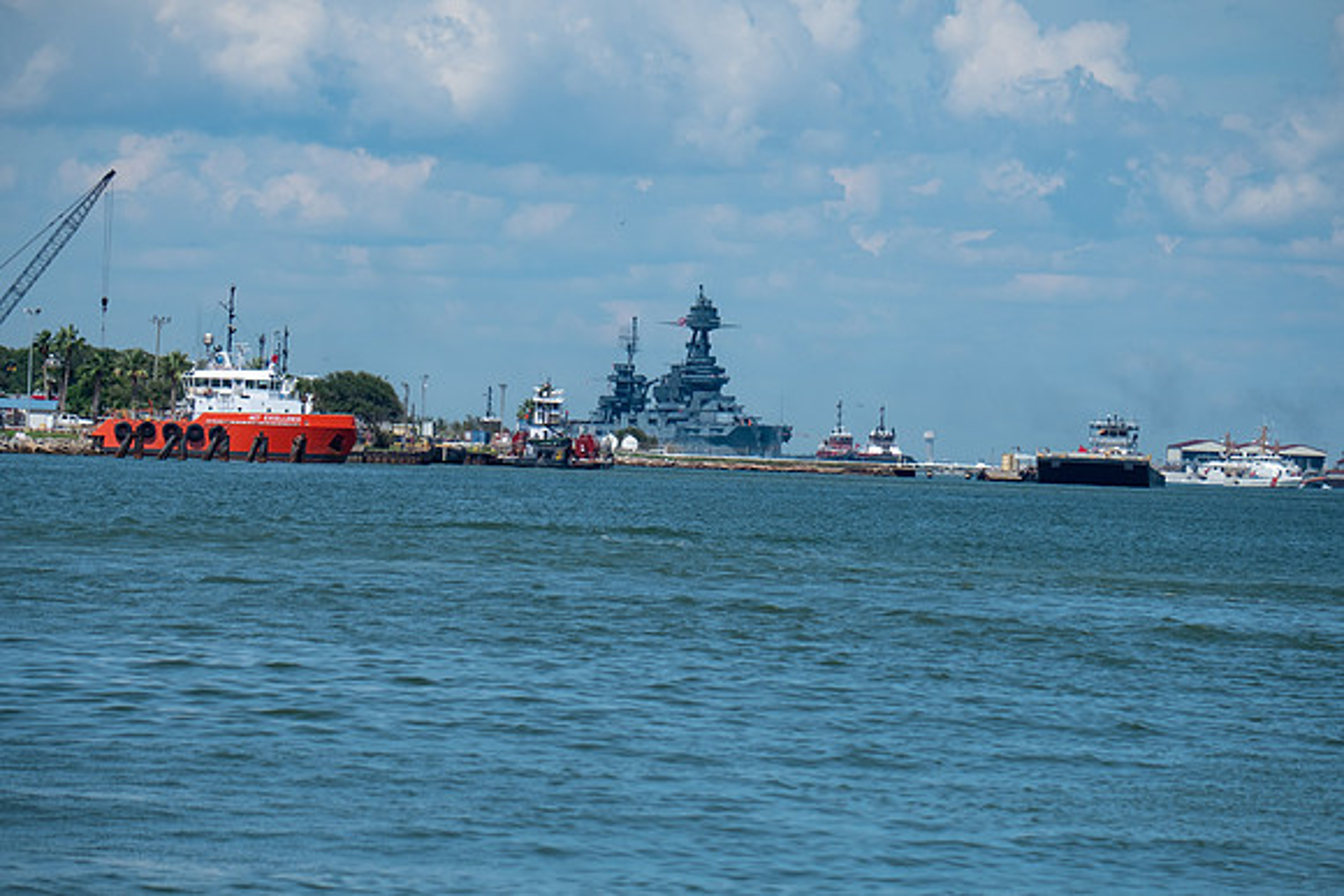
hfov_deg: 6.9
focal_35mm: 300
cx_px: 672
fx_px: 11202
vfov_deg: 4.6
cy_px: 448
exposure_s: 1/1800
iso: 200
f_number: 5.6
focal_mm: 200
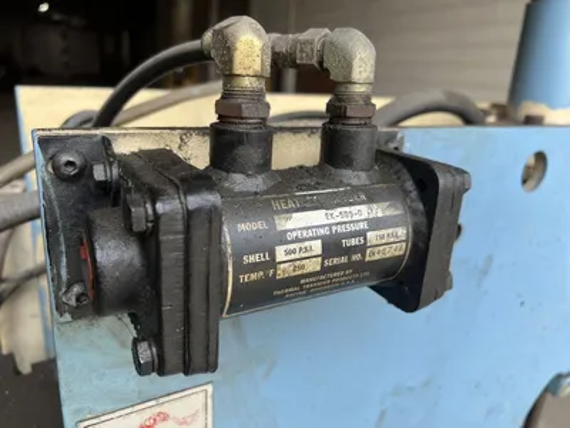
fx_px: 428
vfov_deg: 53.1
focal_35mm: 26
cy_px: 214
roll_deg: -3.2
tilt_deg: -18.8
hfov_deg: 67.3
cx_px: 285
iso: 40
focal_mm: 5.7
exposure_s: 1/121
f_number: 1.5
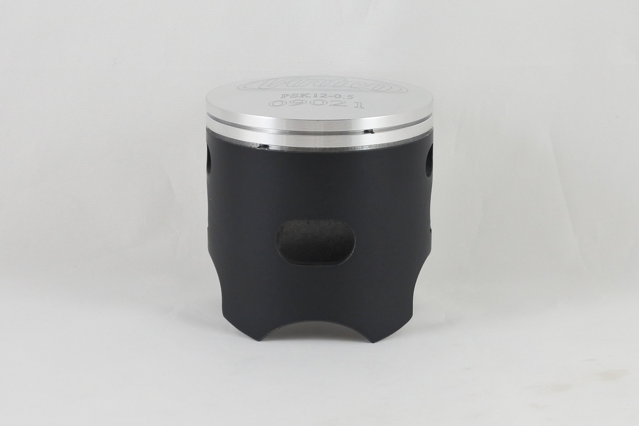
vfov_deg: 31.2
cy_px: 213
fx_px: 763
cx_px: 320
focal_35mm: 43
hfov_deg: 45.4
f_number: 4.5
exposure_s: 1/125
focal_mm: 16.1
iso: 450
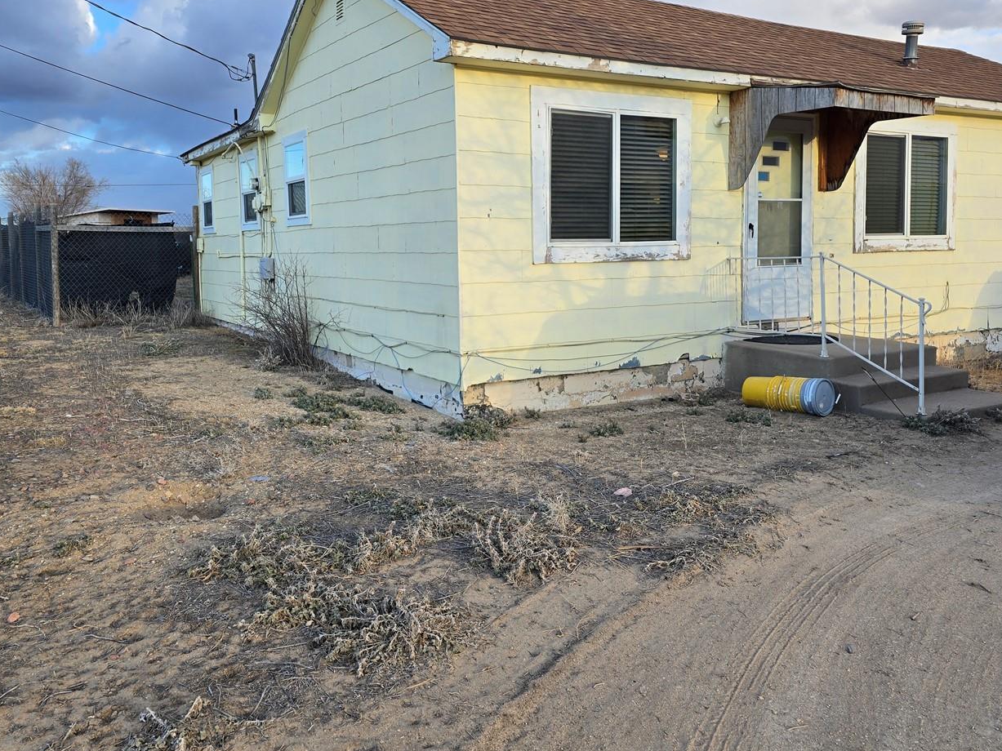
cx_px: 503
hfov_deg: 60.0
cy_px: 307
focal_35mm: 30
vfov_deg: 46.6
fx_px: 868
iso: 20
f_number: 1.7
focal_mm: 6.3
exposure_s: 1/180
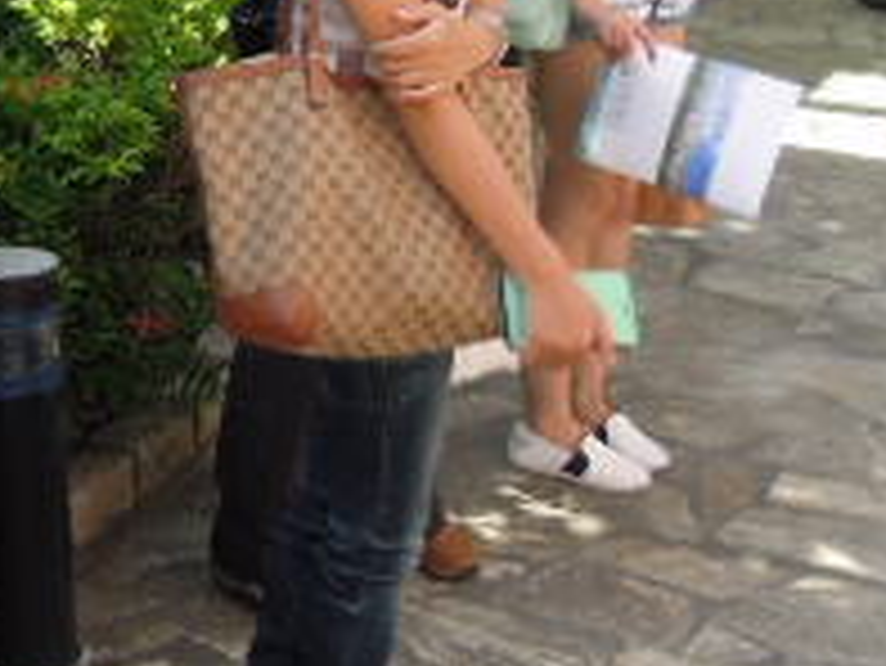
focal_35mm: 78
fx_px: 1998
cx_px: 40
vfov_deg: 18.8
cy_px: 148
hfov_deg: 24.1
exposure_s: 1/500
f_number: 2.8
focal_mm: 4.3
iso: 160
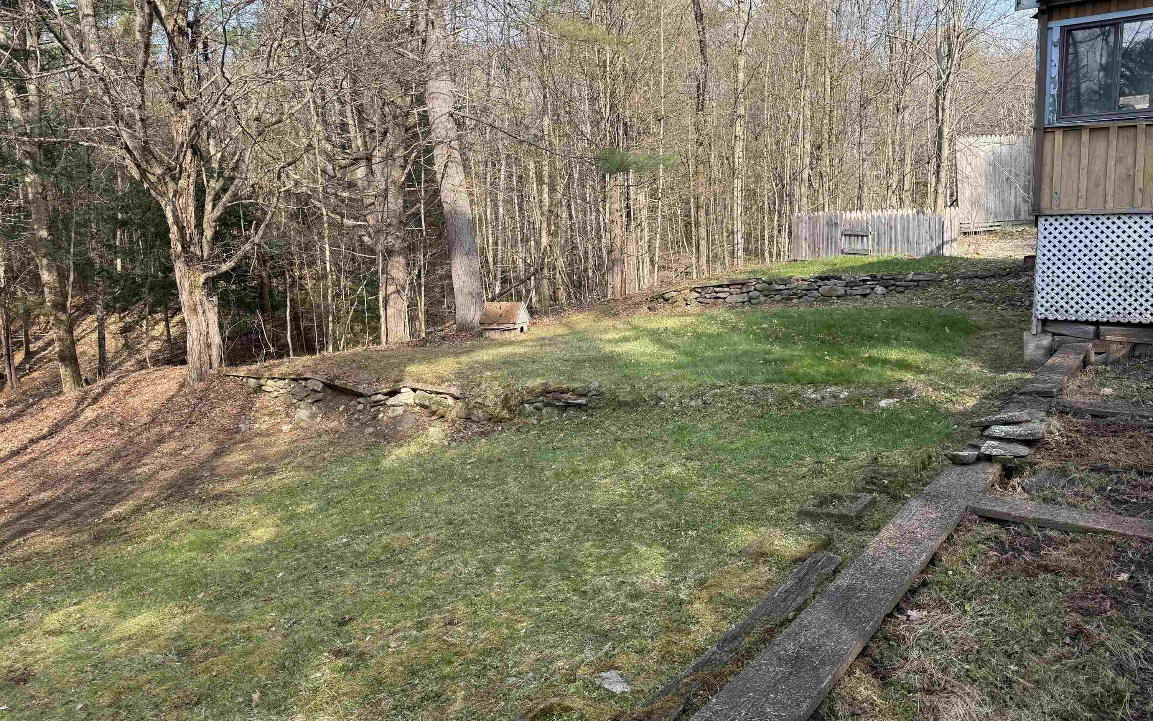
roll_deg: +2.3
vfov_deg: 47.6
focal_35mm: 26
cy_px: 339
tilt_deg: -7.2
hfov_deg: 70.4
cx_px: 575
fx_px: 817
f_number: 1.78
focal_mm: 6.76
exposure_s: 1/858
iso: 80
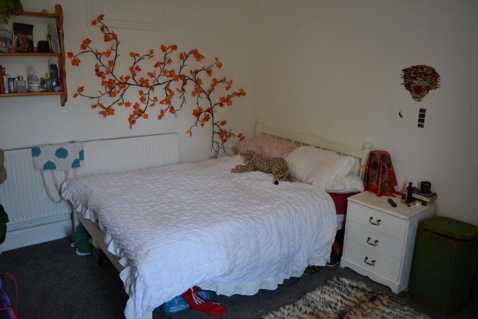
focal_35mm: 27
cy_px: 160
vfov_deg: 47.9
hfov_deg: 67.4
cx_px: 239
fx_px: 359
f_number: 3.5
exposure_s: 1/50
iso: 400
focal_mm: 18
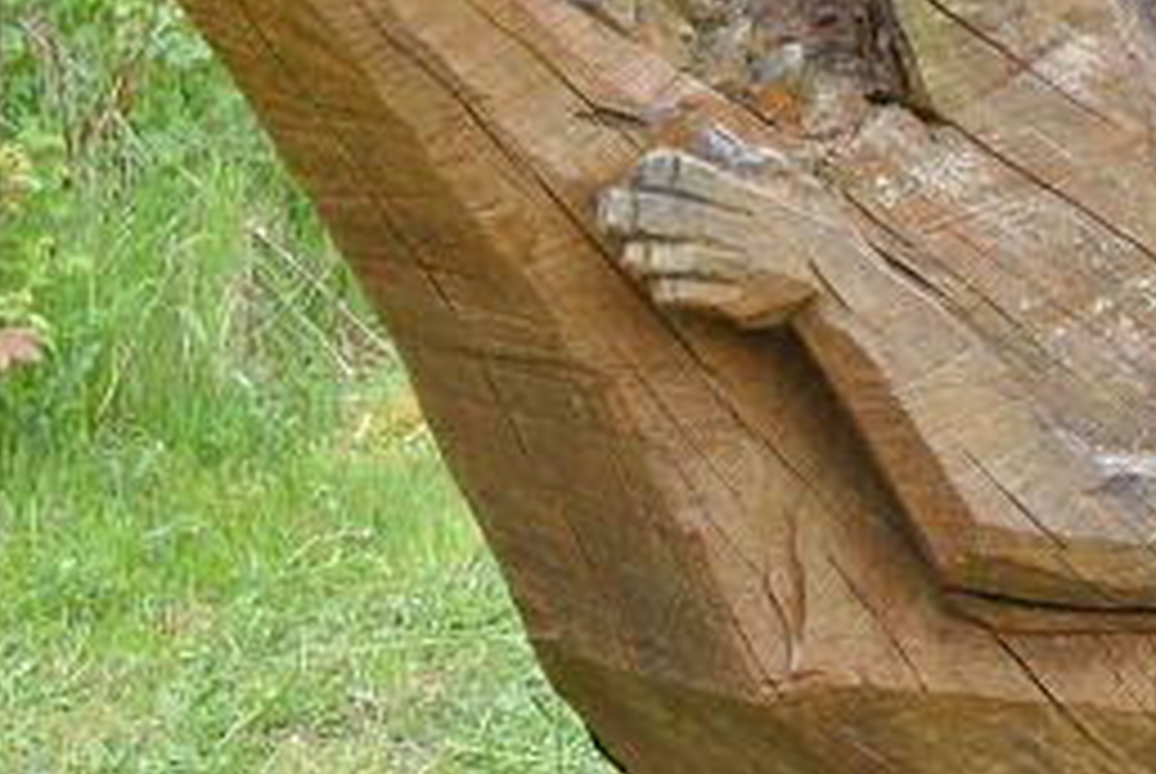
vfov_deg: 11.3
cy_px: -428
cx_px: 783
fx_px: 3747
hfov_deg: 17.5
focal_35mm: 117
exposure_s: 1/125
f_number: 5.6
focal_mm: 25
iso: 140
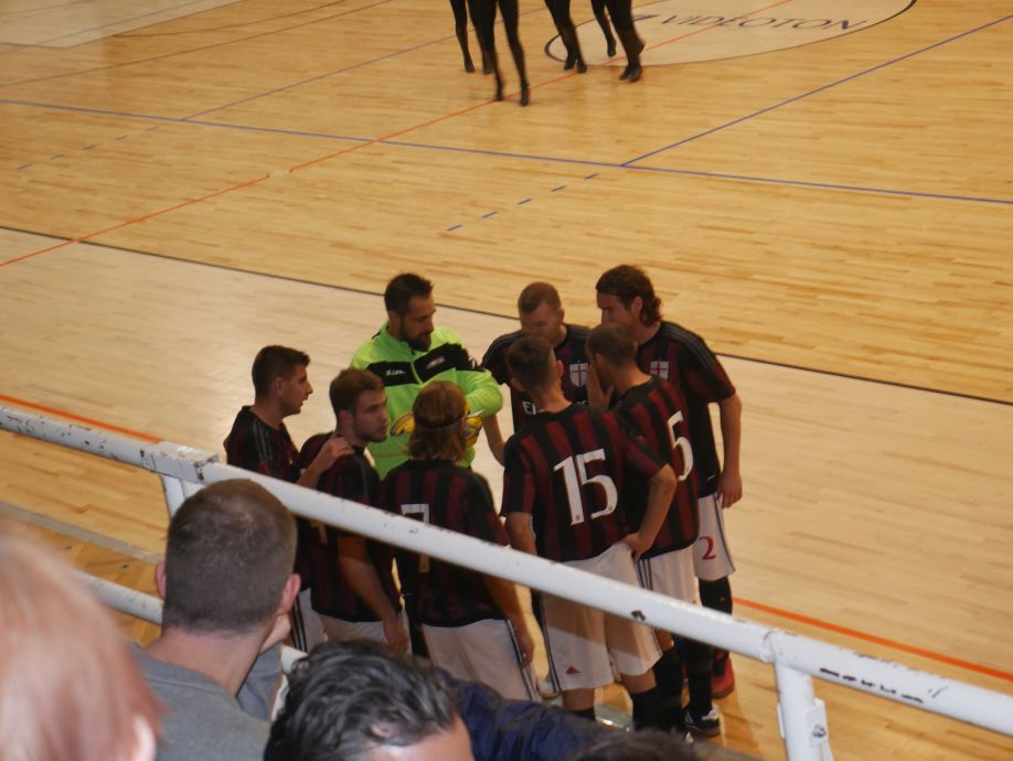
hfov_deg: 23.3
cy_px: 380
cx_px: 506
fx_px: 2460
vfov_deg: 17.6
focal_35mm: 84
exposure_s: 1/50
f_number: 5.6
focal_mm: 42
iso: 1250
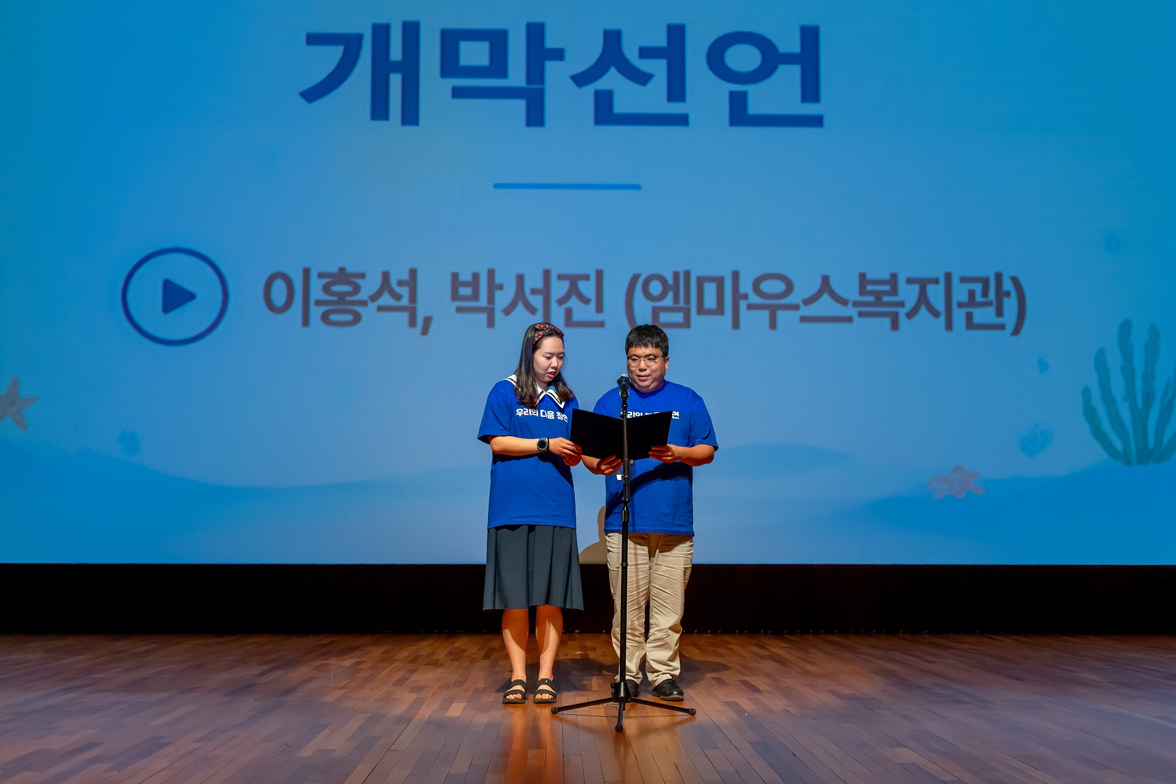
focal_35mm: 38
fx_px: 1241
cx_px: 588
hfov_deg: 50.7
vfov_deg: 35.0
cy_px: 392
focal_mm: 38
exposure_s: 1/320
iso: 2000
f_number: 4
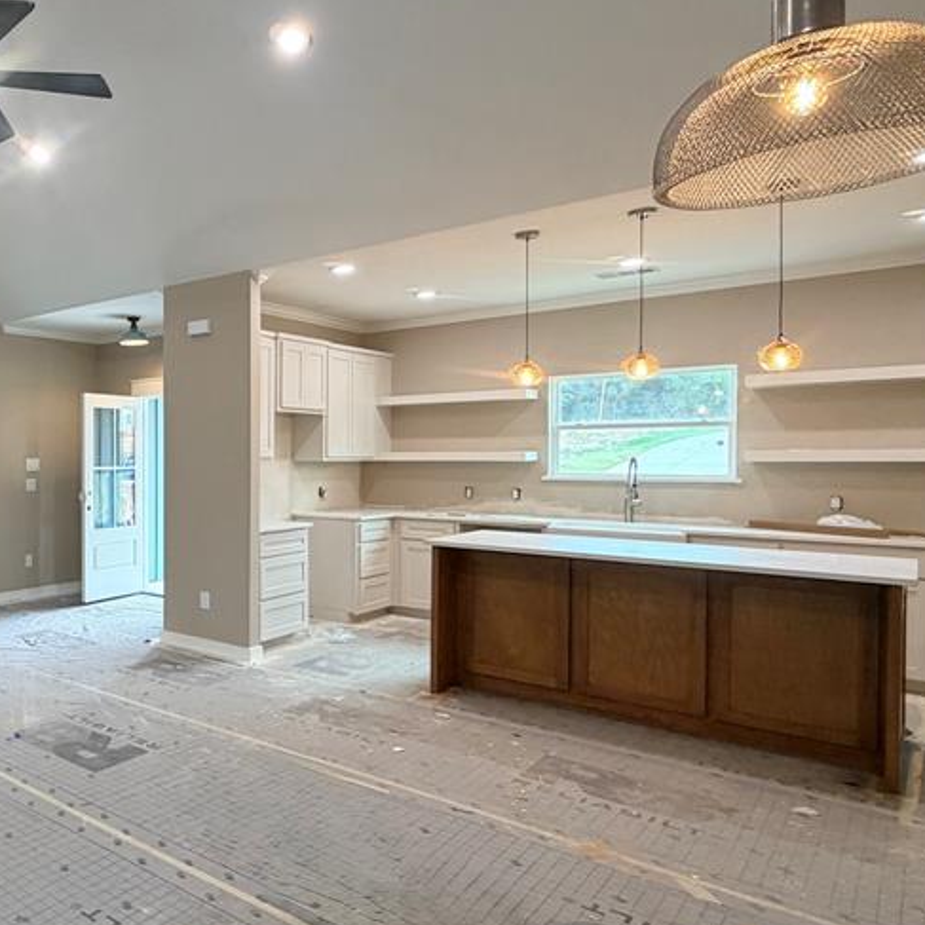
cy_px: 467
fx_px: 786
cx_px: 40
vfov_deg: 60.9
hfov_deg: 51.3
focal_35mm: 26
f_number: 2.2
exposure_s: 1/120
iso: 250
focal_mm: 2.22
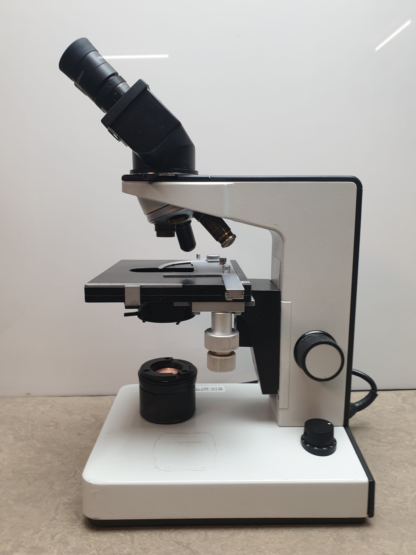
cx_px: 208
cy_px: 278
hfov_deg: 53.1
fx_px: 417
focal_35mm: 26
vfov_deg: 67.3
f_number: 2.4
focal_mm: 4.3
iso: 80
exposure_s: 1/50
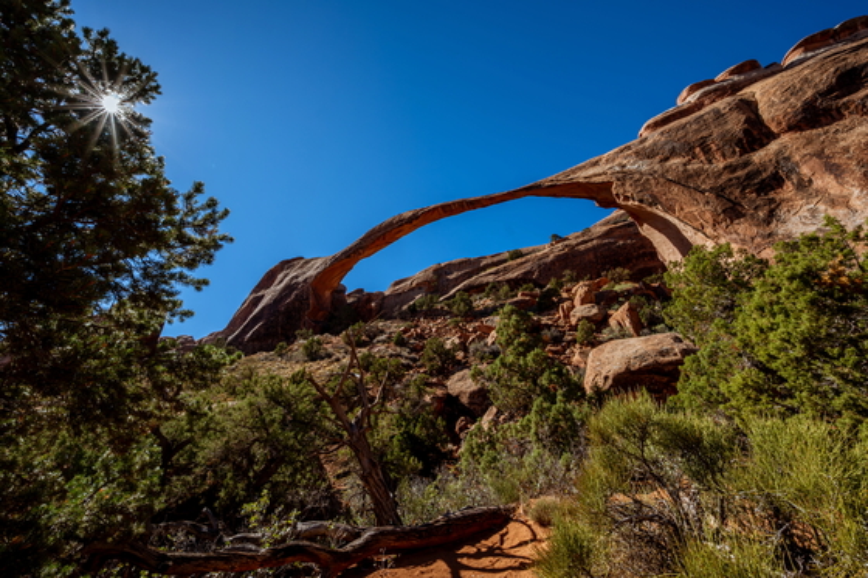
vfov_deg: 81.2
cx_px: 434
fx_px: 337
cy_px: 289
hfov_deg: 104.3
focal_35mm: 14
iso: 160
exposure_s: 1/50
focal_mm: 14
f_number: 22
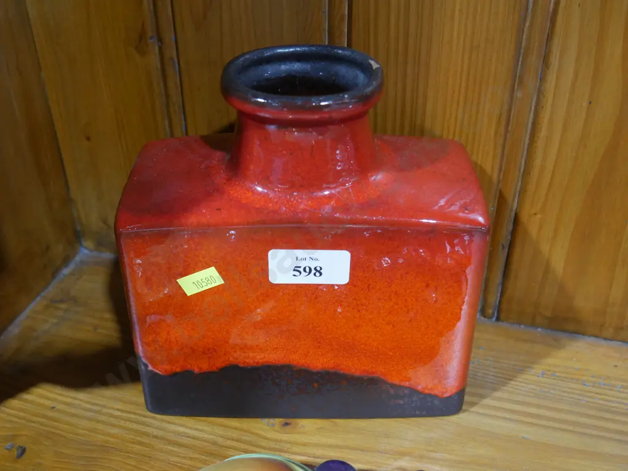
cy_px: 236
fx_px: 726
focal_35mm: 40
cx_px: 314
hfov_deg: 46.8
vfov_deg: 36.0
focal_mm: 20
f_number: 4.4
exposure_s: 1/60
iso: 1250
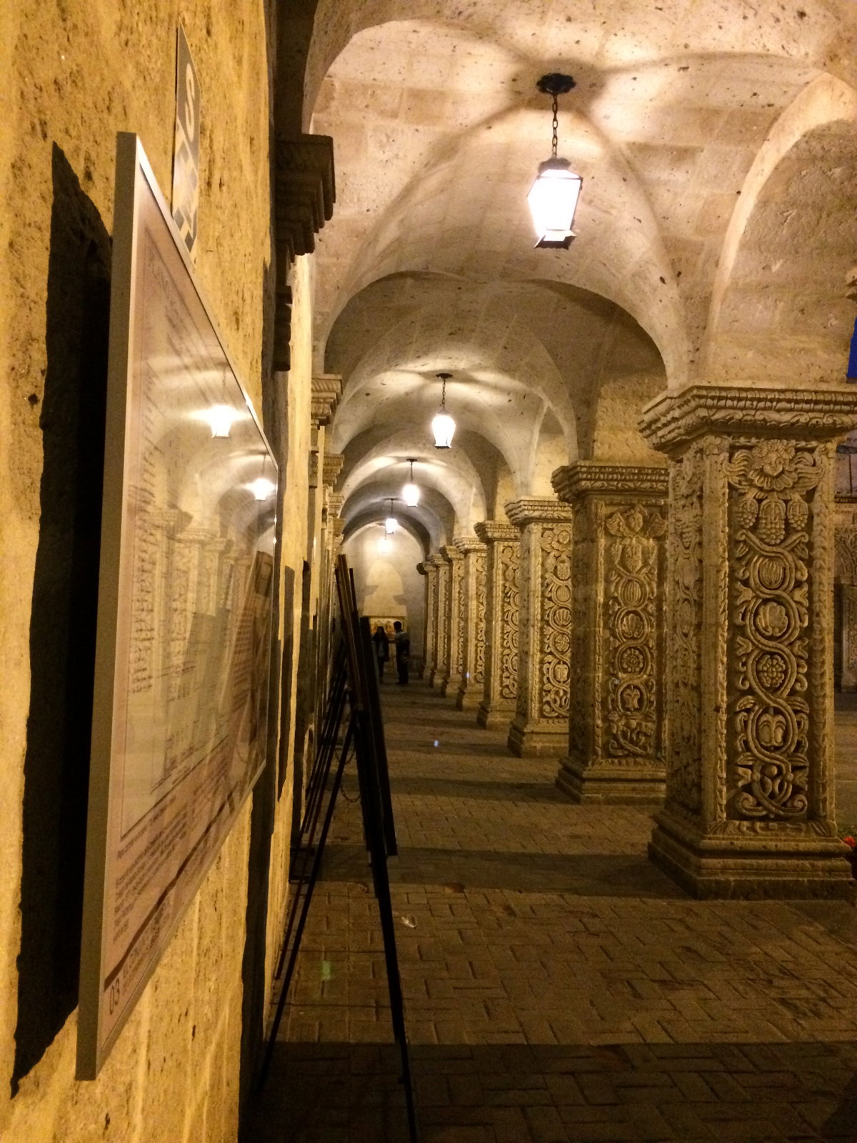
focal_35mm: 29
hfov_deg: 48.2
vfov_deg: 61.7
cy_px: 572
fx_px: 957
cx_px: 428
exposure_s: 1/15
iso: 500
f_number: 2.2
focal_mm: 4.15
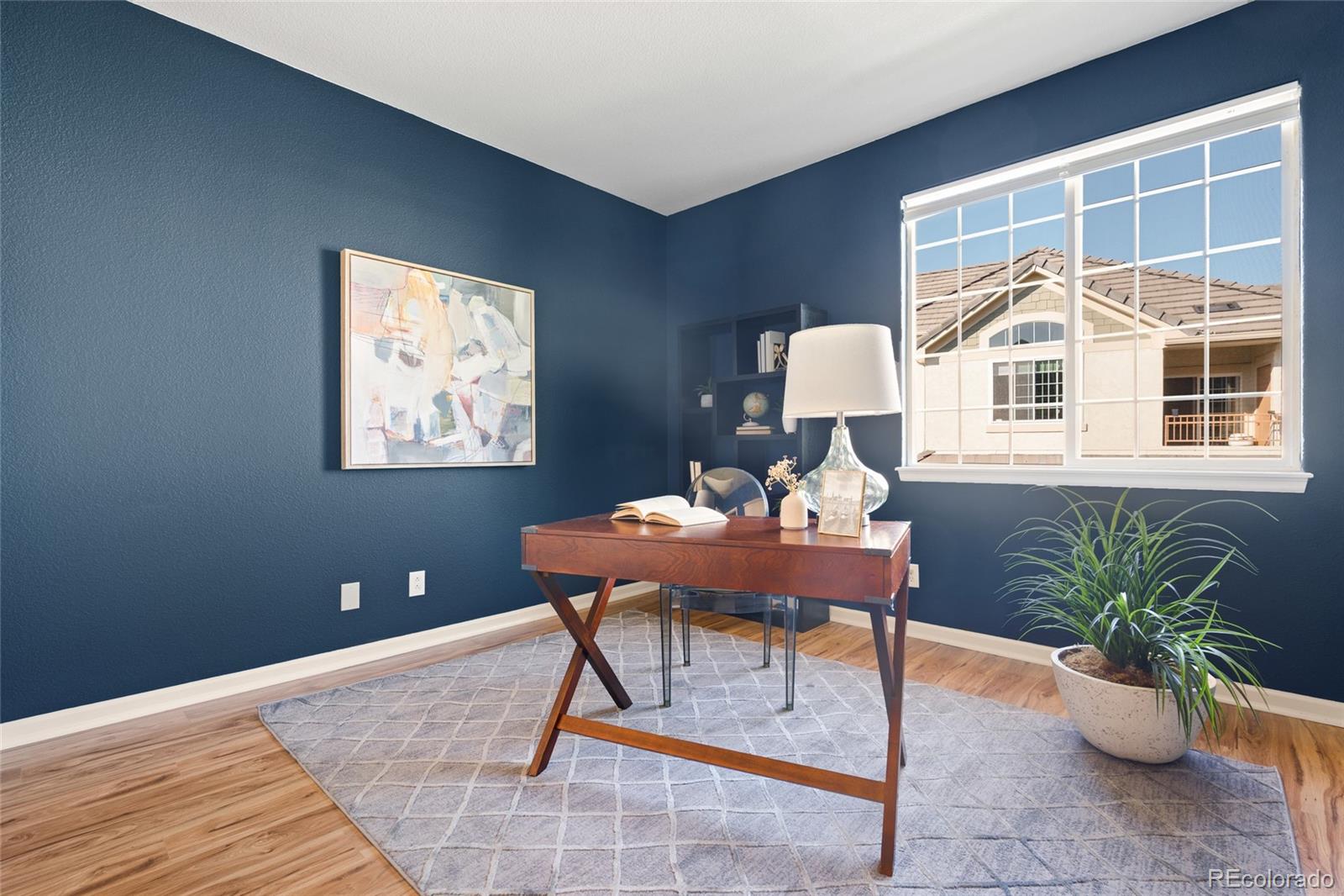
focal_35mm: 16
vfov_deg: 73.7
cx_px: 672
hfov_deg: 96.7
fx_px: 597
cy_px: 448
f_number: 8
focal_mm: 16
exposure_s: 1.3
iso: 160
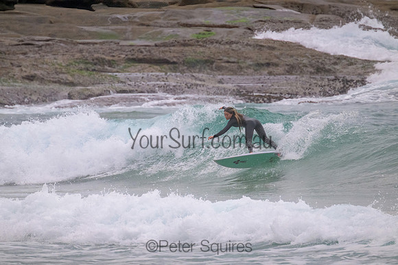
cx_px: 199
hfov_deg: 2.6
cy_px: 132
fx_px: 8846
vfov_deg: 1.7
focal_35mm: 800
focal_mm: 800
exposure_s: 1/1250
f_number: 11
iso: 3600
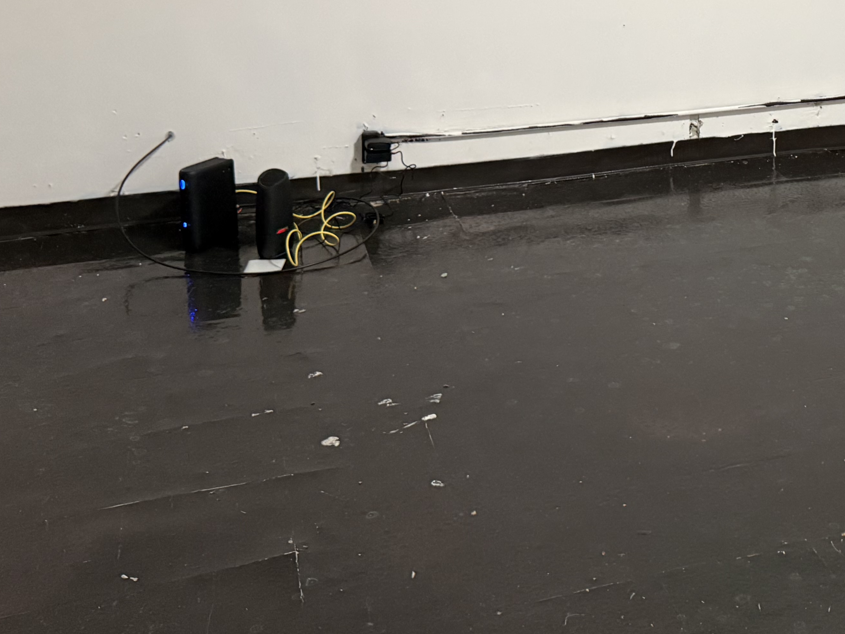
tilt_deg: -10.1
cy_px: 29
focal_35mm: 52
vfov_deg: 26.8
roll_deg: -2.1
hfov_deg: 34.5
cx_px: 783
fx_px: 1269
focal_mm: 6.76
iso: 640
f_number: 1.78
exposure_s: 1/60
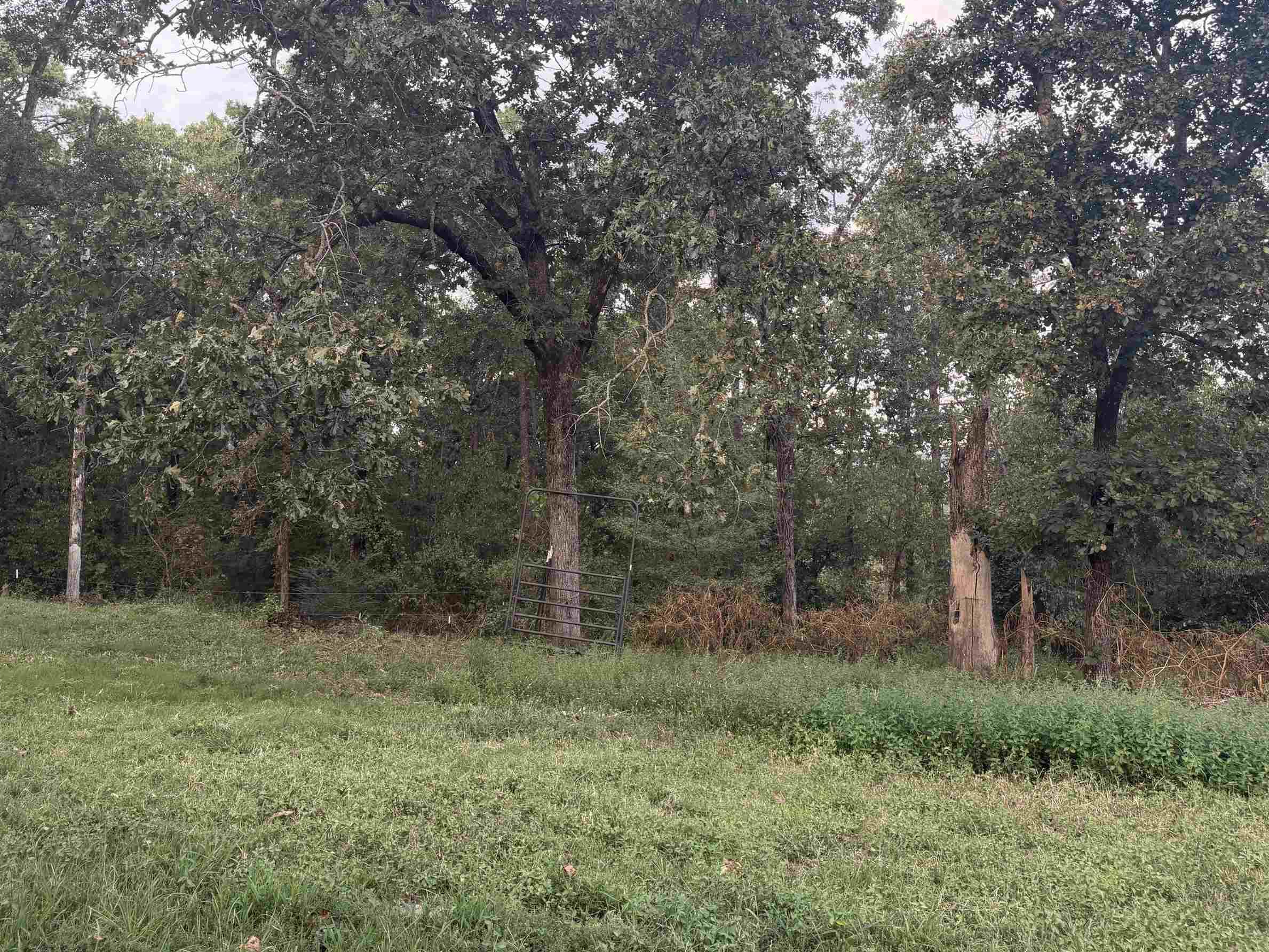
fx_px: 1137
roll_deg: +1.6
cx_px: 615
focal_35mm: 31
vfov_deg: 45.2
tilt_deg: +5.4
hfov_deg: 58.3
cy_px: 372
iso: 100
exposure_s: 1/189
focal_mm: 6.76
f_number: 1.78
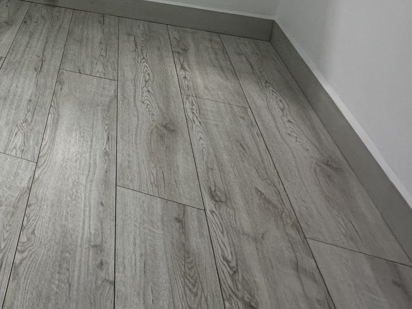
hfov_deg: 34.9
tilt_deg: -10.1
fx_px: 500
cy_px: -90
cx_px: -91
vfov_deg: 28.4
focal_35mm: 42
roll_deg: -0.9
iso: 160
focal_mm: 2.22
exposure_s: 1/120
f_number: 2.2
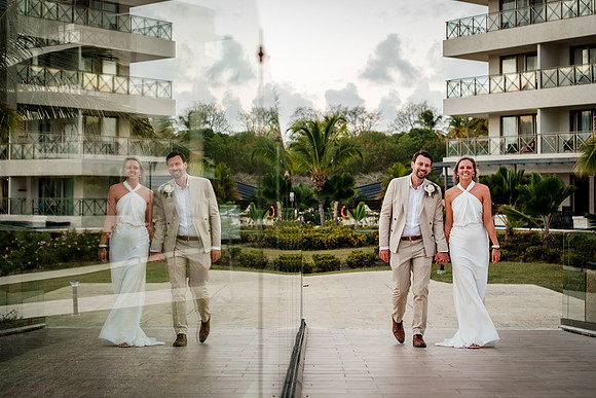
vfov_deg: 24.6
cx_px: 285
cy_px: 185
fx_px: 912
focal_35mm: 55
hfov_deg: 36.2
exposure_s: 1/80
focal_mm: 33
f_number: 2
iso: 250
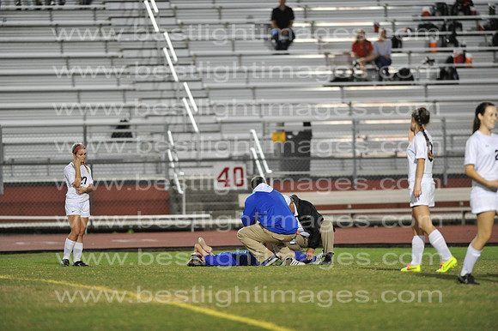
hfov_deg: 6.9
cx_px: 249
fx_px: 4147
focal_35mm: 300
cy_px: 166
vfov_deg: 4.6
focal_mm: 300
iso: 5000
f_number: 3.2
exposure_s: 1/400
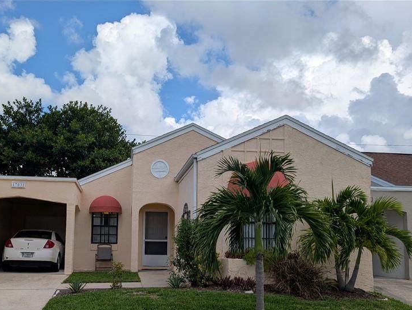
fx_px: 405
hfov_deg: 53.2
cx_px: 148
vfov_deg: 41.0
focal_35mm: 34
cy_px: 219
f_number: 1.68
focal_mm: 6.9
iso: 23
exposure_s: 1/1727
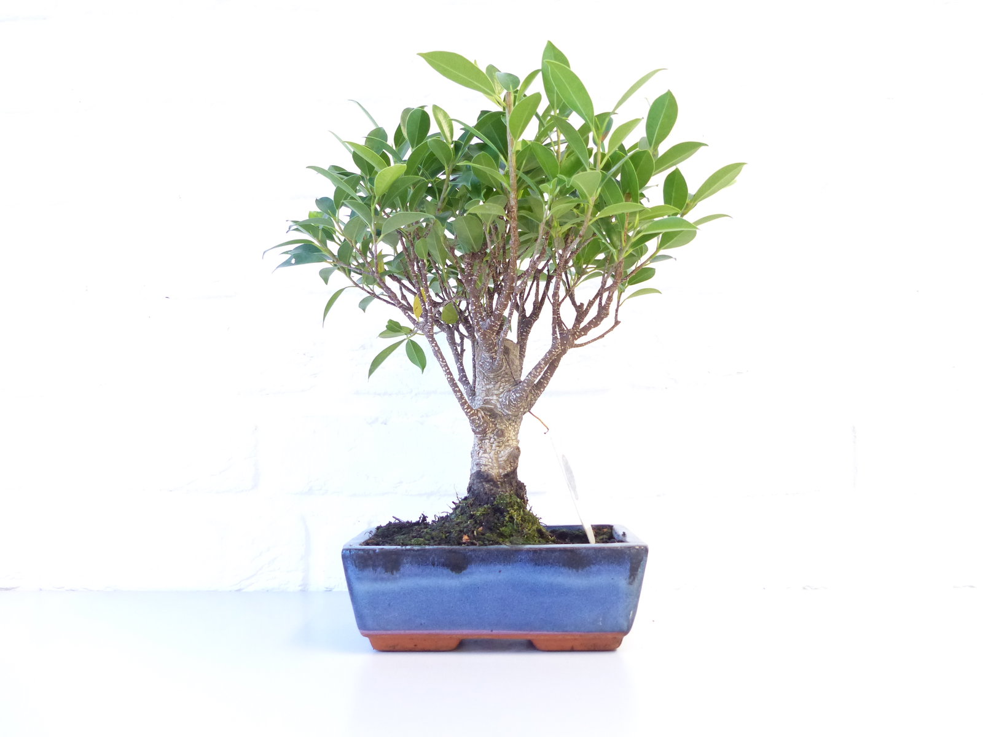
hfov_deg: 60.0
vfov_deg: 46.8
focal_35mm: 30
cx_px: 492
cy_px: 368
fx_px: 852
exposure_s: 1/50
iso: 400
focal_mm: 5.5
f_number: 2.8
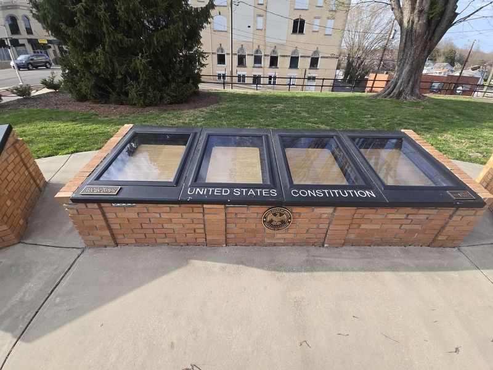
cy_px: 185
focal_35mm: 13
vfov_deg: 89.9
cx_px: 246
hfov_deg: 106.2
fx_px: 185
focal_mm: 2.2
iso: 50
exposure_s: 1/650
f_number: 2.2
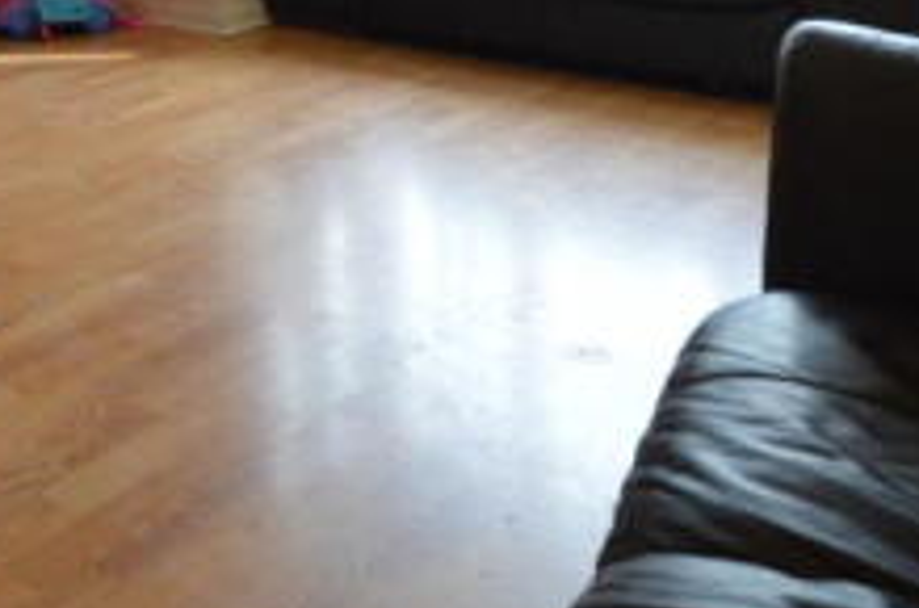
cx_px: -227
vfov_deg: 25.3
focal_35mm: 45
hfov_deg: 33.8
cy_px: -201
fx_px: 1146
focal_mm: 10
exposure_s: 1/100
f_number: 5
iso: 1600
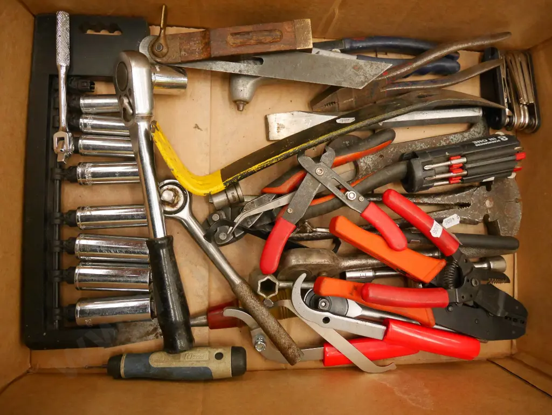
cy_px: 208
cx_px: 276
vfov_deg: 56.9
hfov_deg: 71.6
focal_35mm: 24
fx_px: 383
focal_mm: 12
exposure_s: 1/200
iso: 3200
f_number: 3.7
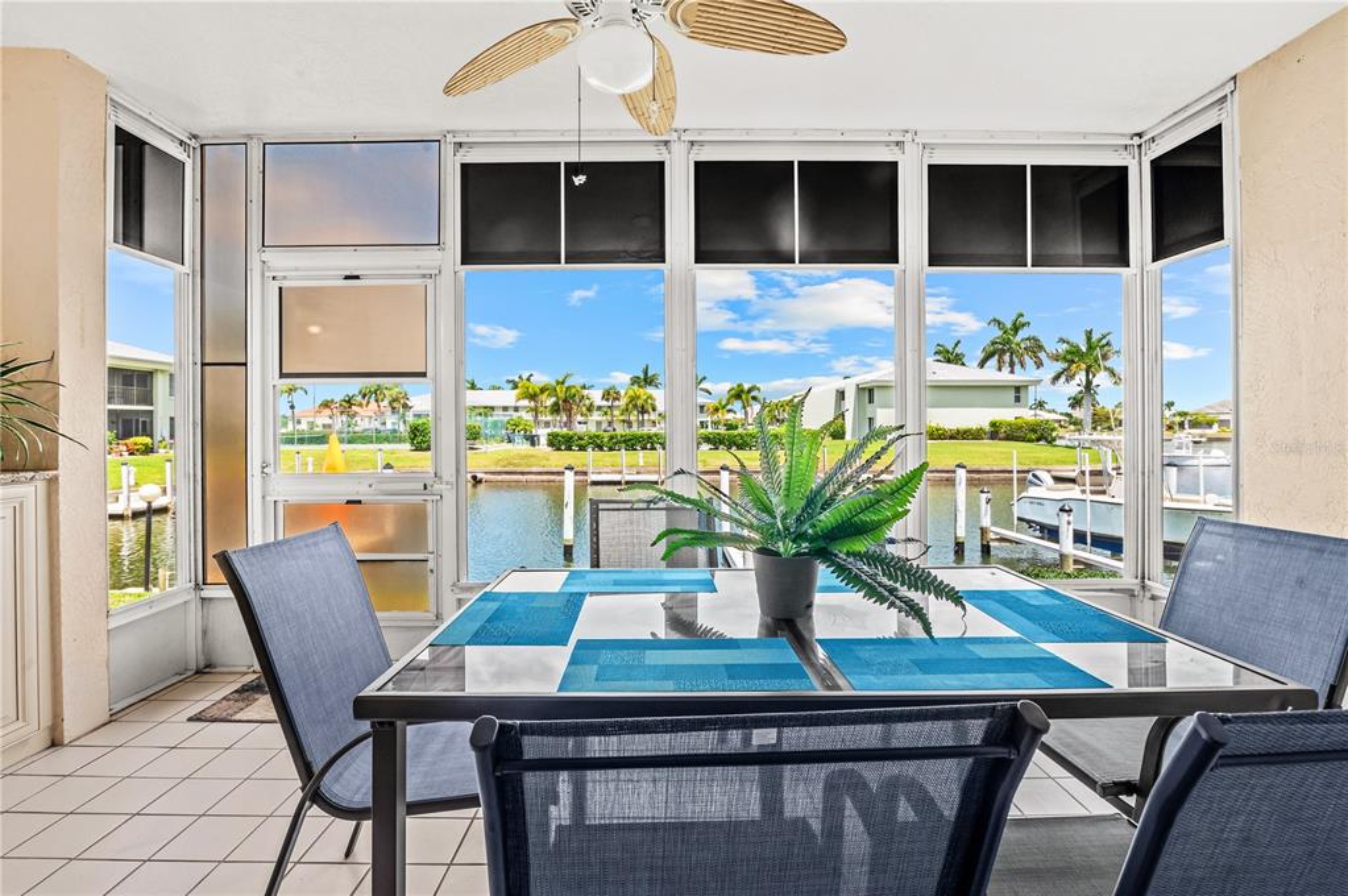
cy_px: 448
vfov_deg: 73.6
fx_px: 599
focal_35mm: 16
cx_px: 674
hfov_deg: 96.8
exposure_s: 1/25
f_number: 10
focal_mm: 16
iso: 320
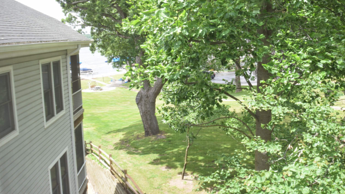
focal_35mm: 38
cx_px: 172
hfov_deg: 52.8
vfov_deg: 31.2
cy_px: 83
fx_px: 348
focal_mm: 24
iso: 400
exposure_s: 1/250
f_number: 8
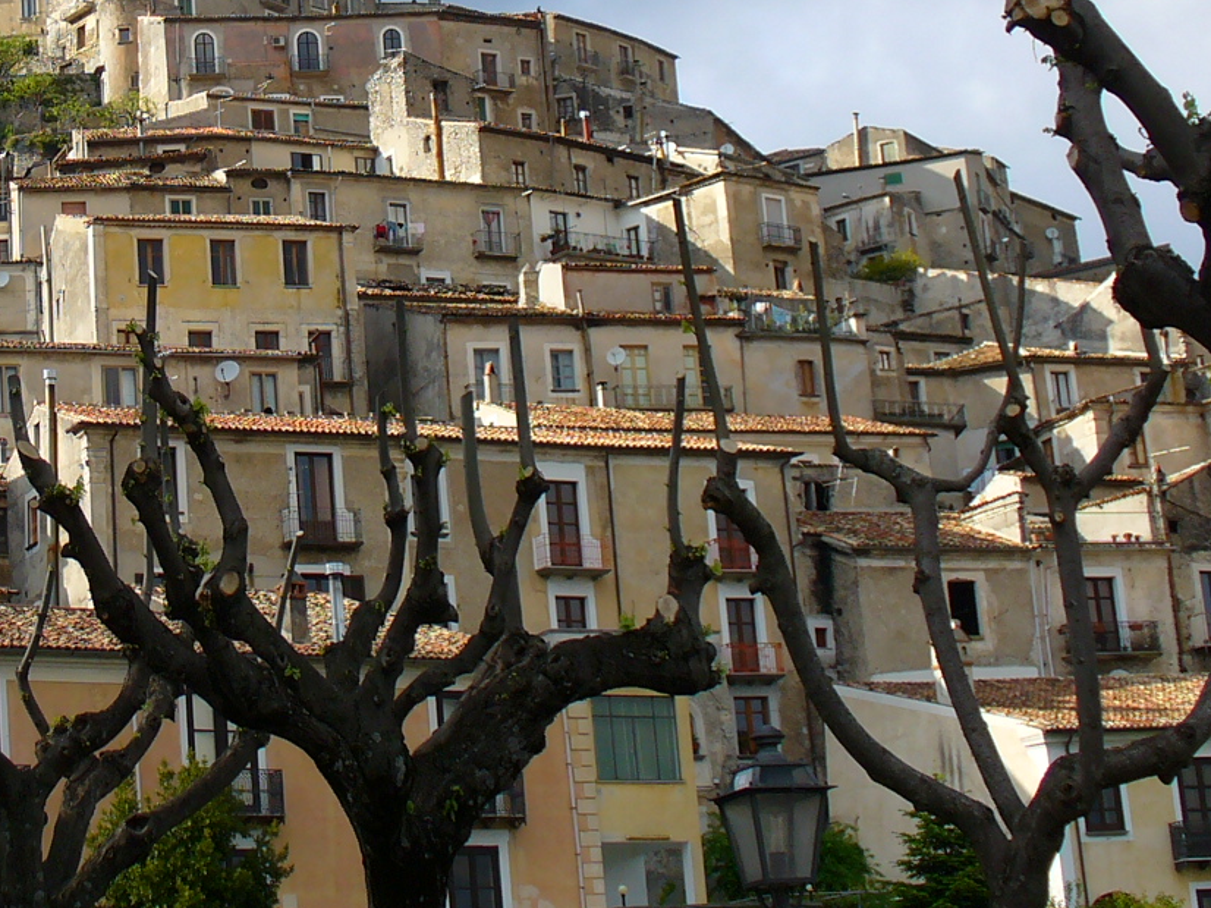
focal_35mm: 93
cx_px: 251
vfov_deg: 15.7
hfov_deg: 20.9
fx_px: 3253
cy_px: 119
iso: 64
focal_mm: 7.9
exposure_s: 1/400
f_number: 3
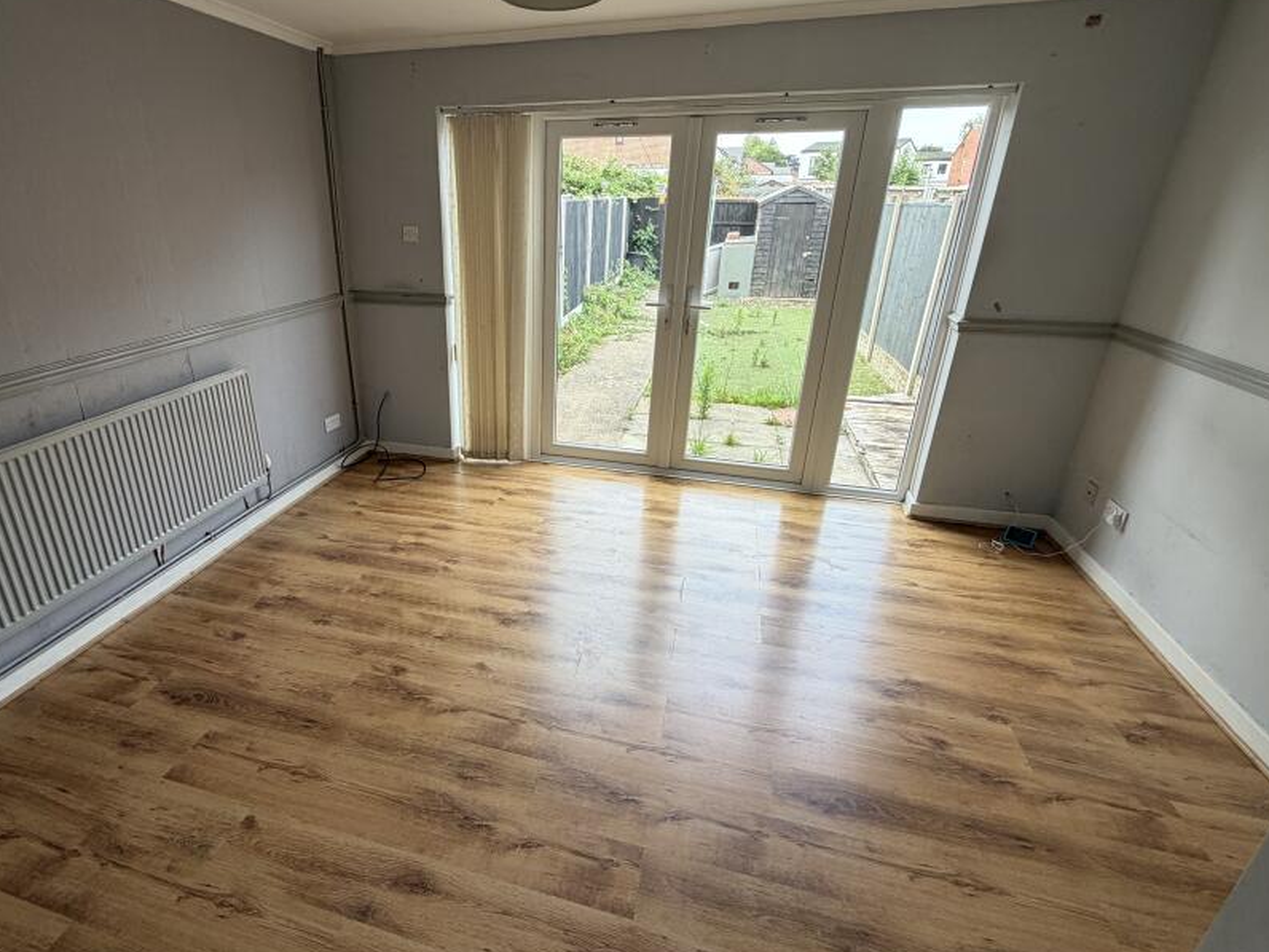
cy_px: 462
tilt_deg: -21.7
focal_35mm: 18
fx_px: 660
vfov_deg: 71.6
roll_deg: +0.4
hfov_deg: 86.9
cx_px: 524
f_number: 2.2
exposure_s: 1/121
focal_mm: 2.22
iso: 100
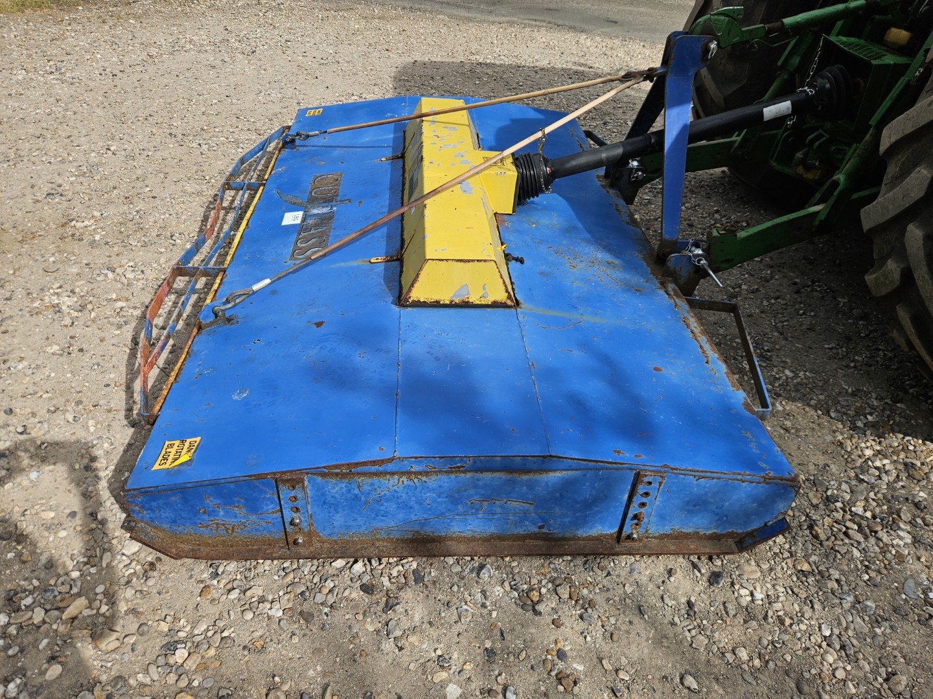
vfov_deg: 58.9
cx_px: 466
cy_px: 350
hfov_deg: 73.9
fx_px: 620
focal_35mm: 23
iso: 25
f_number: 1.8
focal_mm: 5.4
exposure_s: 1/1650
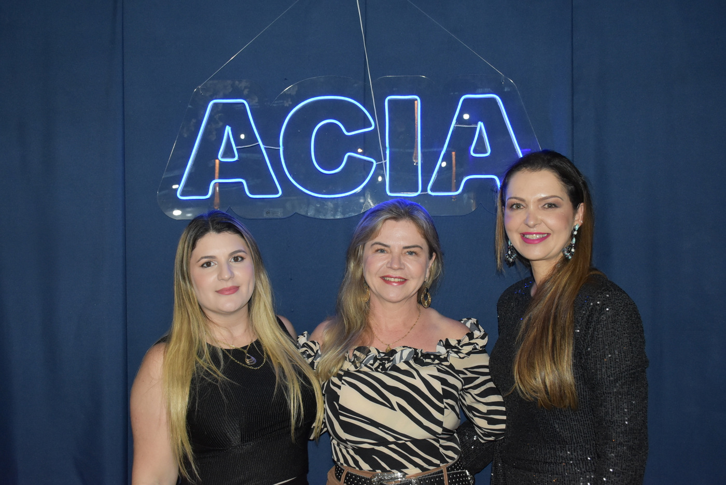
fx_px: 696
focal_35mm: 34
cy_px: 242
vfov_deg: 38.4
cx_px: 363
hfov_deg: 55.1
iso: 1600
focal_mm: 23
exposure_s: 1/100
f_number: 5.6
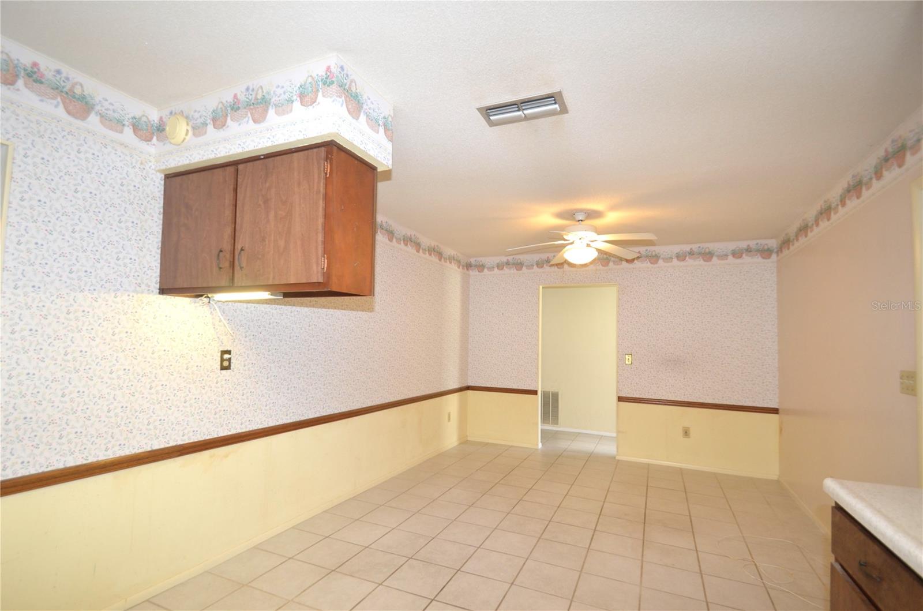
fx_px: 384
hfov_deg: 100.5
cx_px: 462
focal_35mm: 15
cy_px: 306
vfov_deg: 77.0
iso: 500
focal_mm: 10
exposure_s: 1/60
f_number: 4
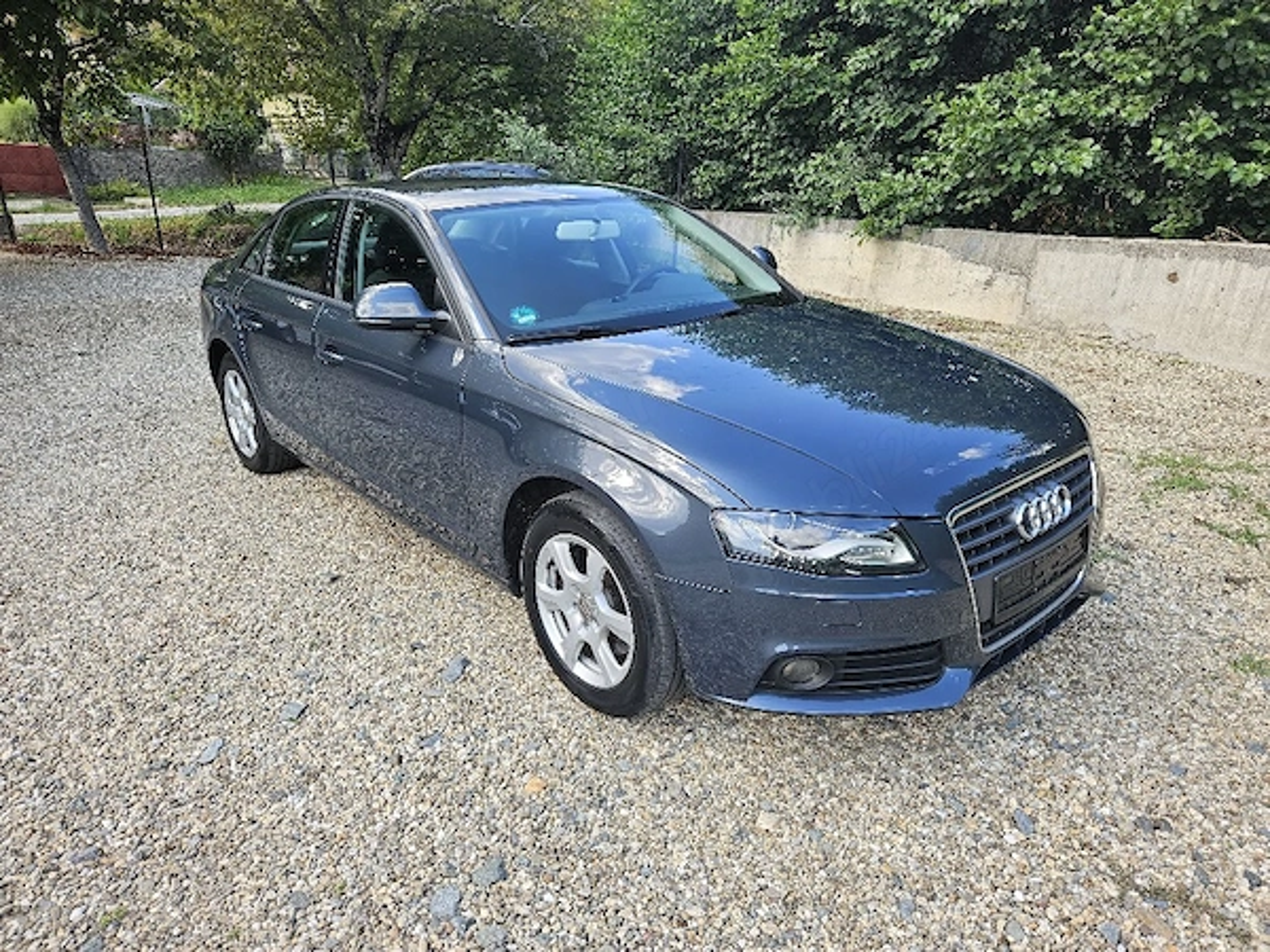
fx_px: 844
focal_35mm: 23
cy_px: 476
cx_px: 635
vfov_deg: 58.9
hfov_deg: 73.9
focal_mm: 5.4
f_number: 1.8
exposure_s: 1/222
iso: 25
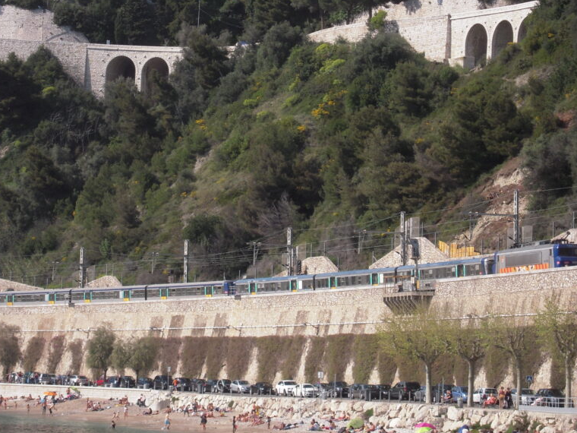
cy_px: 167
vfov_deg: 9.8
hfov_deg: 13.1
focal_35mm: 151
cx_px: 220
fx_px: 2517
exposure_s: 1/400
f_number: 5.8
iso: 100
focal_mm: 20
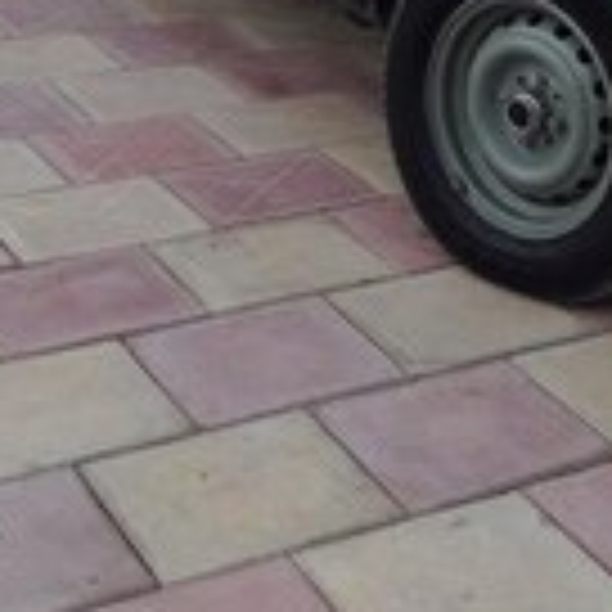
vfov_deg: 18.4
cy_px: -104
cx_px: 648
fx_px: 1800
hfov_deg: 18.7
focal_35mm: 90
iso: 50
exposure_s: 1/33
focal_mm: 3.7
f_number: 1.9
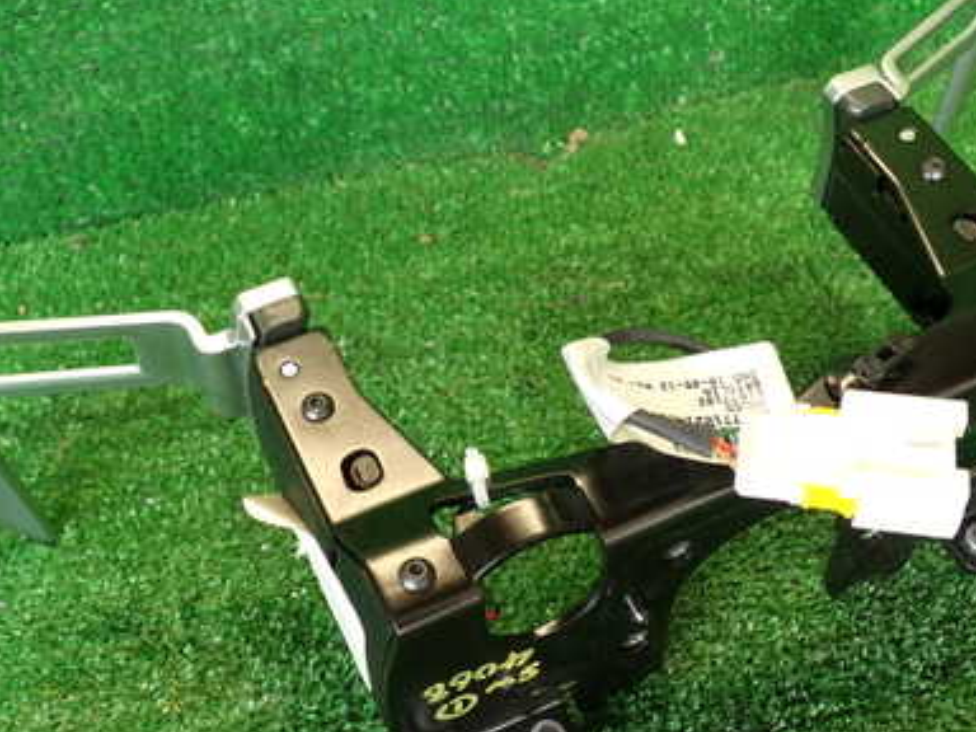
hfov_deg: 38.2
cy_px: 358
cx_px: 455
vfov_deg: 29.1
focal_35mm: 50
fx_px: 1410
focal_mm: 5.79
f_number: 2.4
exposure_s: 1/40
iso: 200
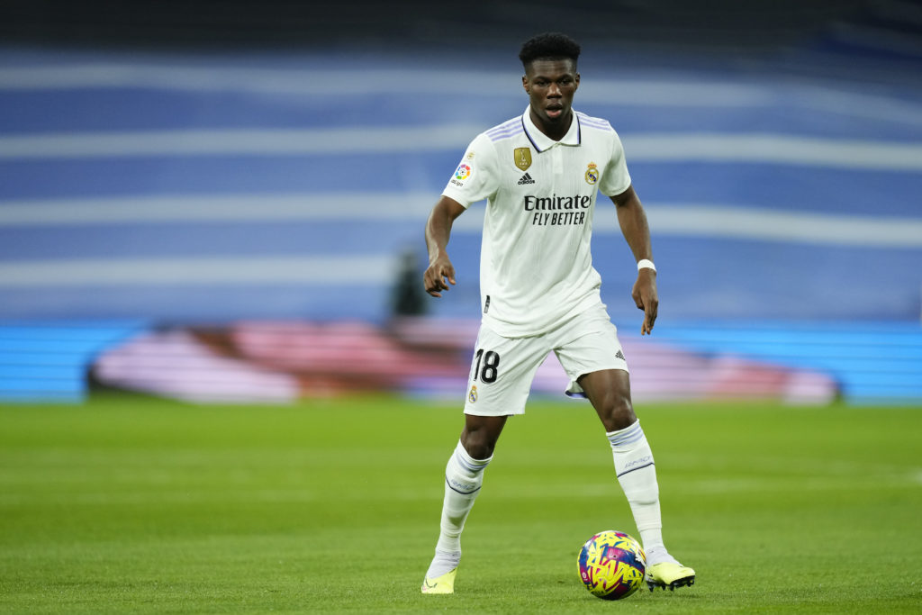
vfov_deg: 3.4
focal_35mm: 400
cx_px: 461
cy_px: 308
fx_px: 10245
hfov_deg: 5.2
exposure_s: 1/2000
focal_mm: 400
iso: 2000
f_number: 2.8
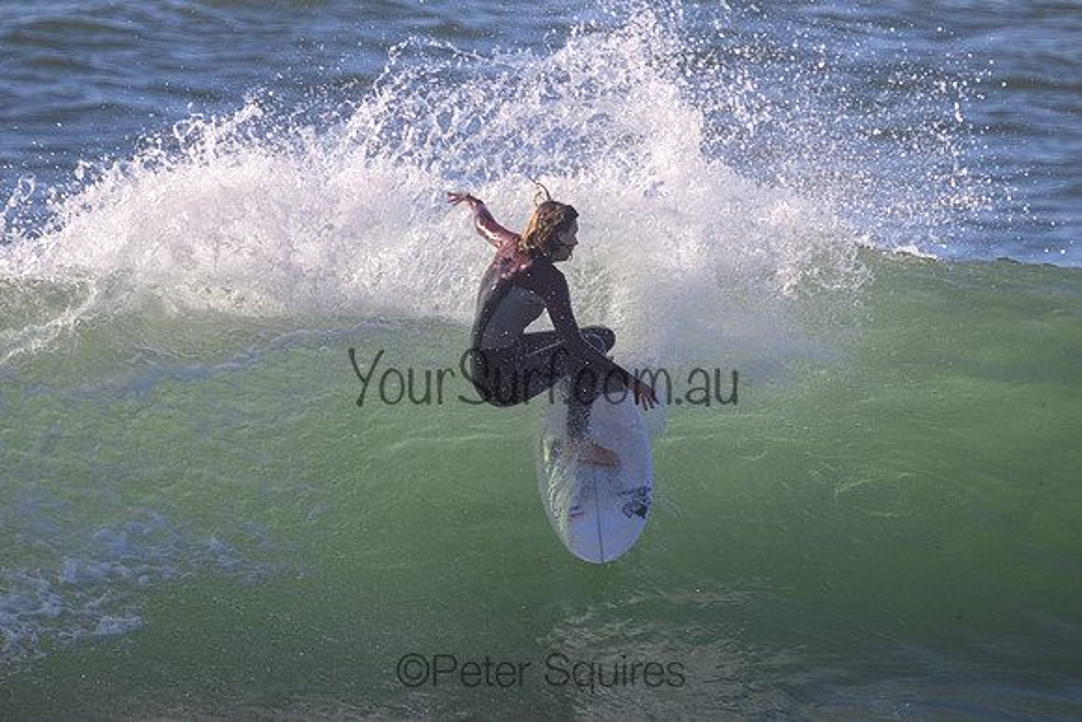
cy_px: 361
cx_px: 541
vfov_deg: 1.7
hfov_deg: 2.6
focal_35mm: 800
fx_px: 24049
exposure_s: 1/2000
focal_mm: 800
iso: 1800
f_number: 11
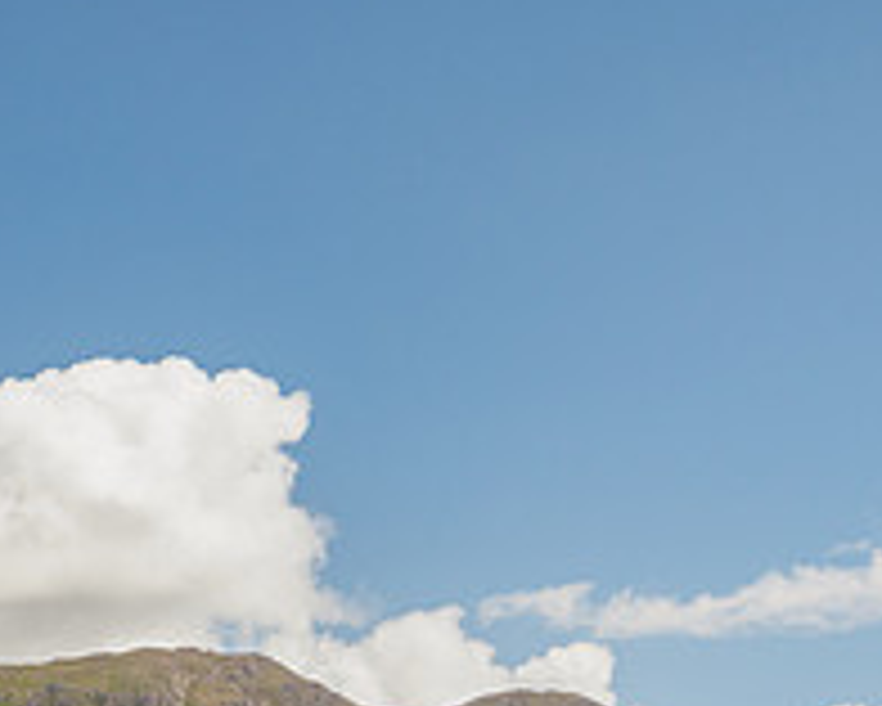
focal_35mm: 123
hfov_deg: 14.7
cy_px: 964
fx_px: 3212
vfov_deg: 12.1
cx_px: -378
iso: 200
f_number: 7.1
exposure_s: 1/60
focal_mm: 21
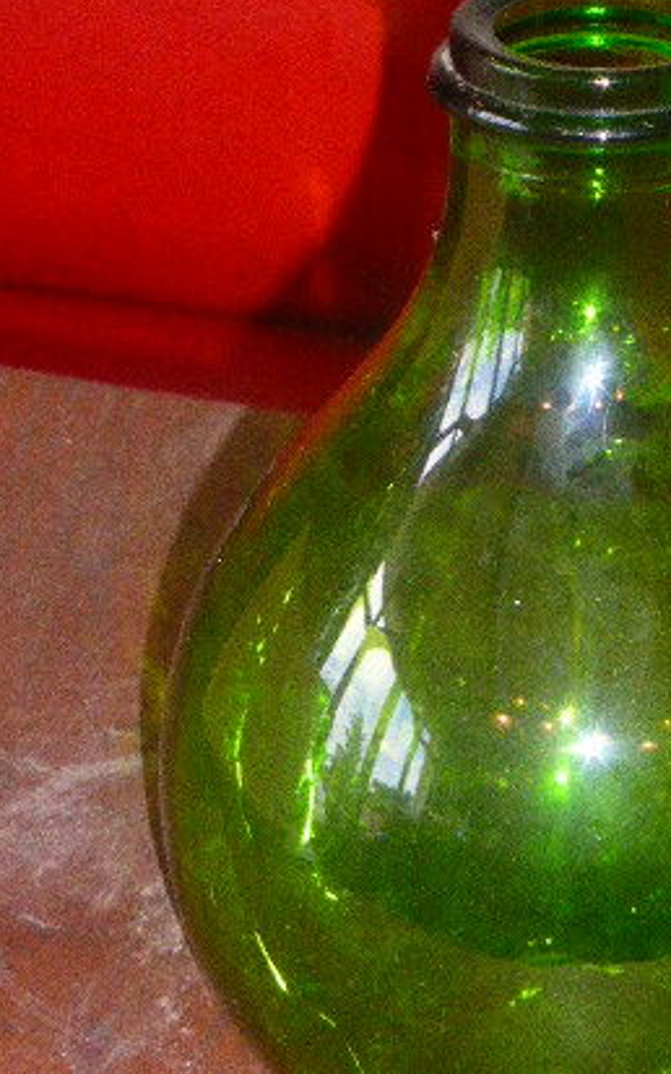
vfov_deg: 11.1
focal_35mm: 189
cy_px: 551
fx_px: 5532
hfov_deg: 6.9
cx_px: 611
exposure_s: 1/60
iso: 800
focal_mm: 20.6
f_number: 5.3
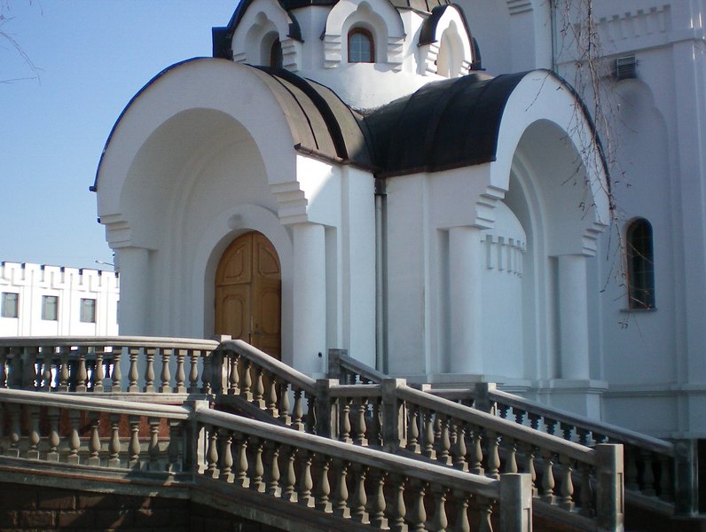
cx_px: 353
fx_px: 776
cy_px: 266
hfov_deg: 48.9
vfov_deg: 37.8
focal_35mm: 38
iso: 64
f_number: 3.1
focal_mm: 6.3
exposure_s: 1/800
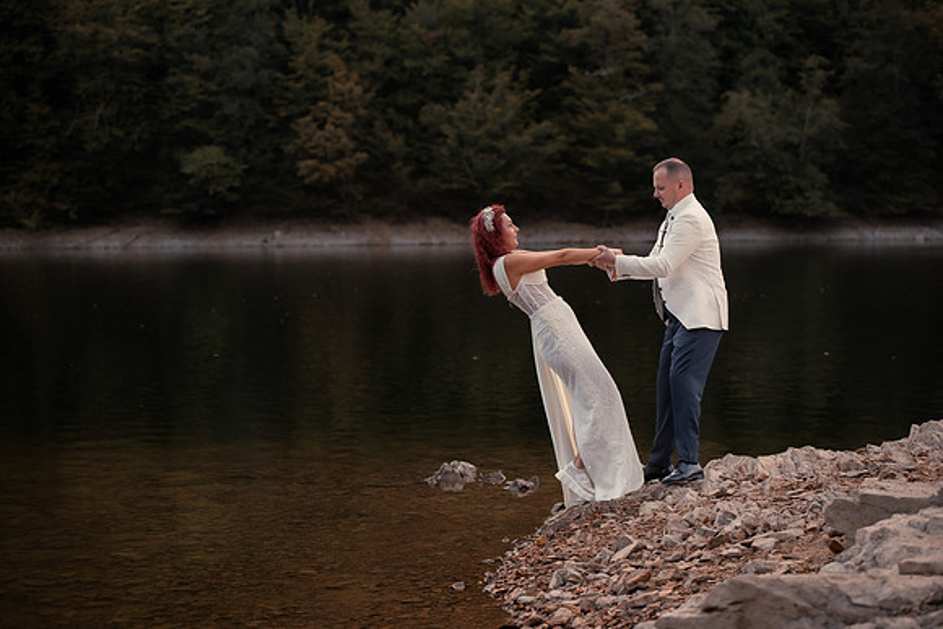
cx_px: 472
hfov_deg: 25.3
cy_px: 314
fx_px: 2102
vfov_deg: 17.0
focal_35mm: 80
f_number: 3.2
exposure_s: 1/1000
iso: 640
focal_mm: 80
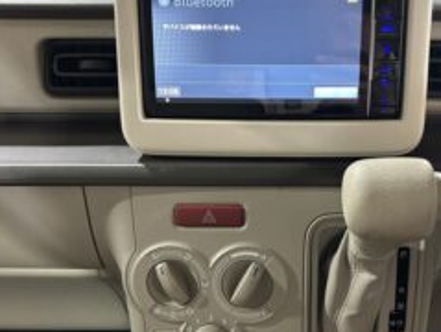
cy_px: 178
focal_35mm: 38
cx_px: 273
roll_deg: +0.2
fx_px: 485
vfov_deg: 37.8
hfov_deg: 48.5
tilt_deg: -23.9
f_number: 1.5
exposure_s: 1/33
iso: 400
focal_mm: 5.7
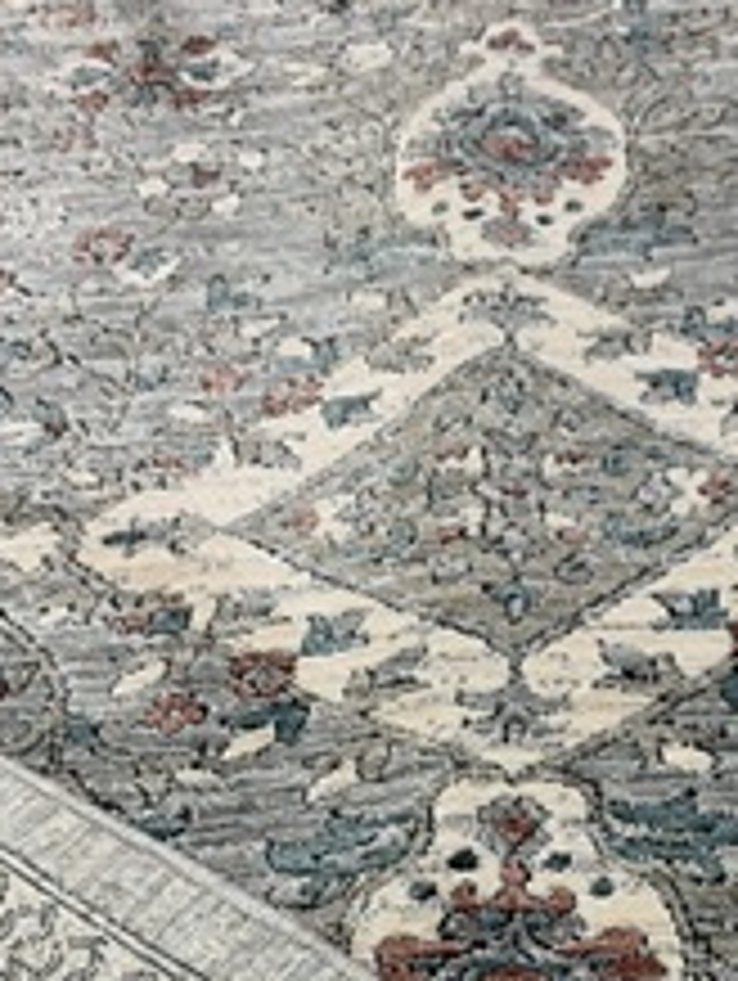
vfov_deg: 29.7
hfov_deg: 23.6
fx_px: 1702
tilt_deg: -55.0
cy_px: 1012
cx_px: 698
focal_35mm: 60
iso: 64
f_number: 1.8
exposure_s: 1/121
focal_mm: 4.25
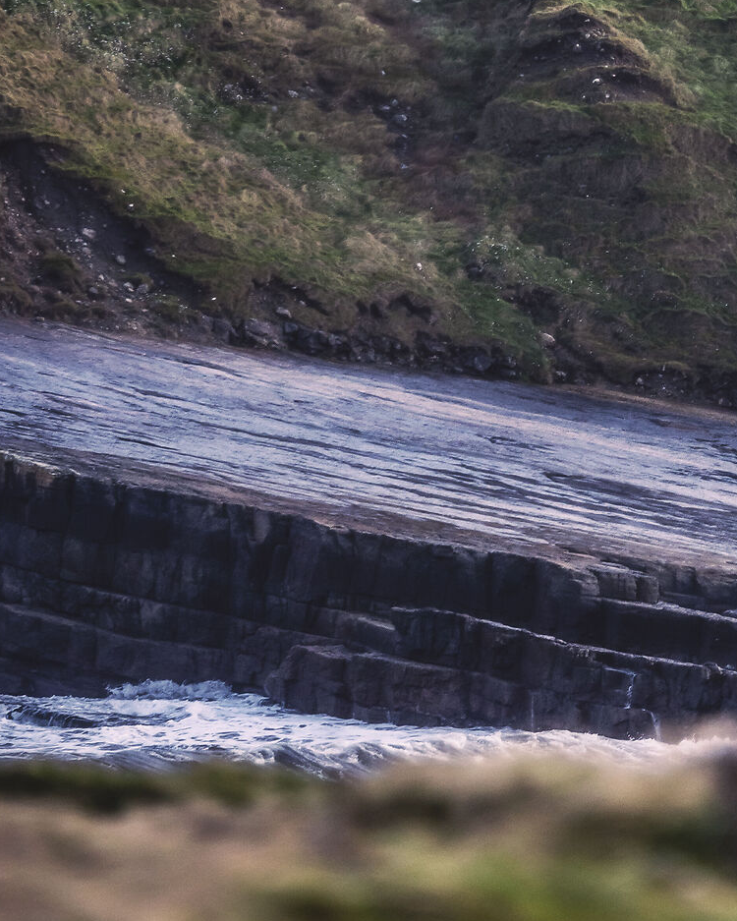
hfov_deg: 3.2
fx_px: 13110
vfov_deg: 4.0
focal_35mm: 481
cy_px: 97
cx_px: 556
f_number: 2.8
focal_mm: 200
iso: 640
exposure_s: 1/125
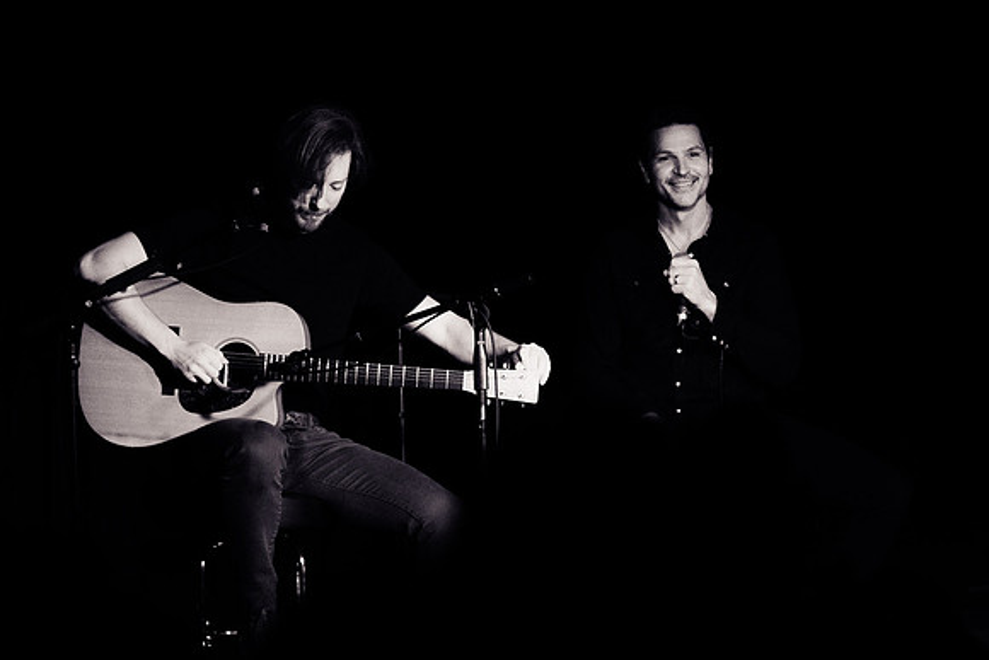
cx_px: 682
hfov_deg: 21.0
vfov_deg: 14.1
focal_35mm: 97
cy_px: 282
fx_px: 2661
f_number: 3.5
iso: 2500
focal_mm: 70
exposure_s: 1/640
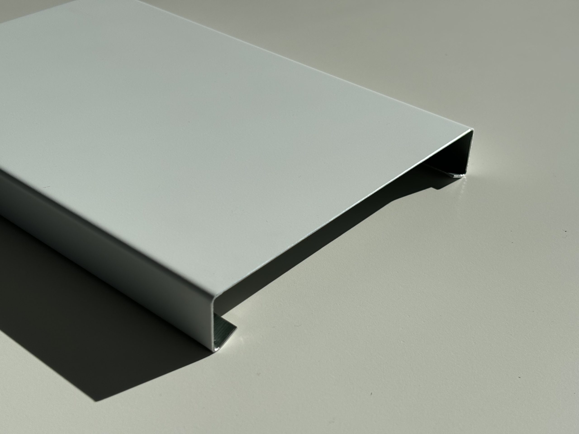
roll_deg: -1.7
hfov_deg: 36.8
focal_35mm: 52
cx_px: 290
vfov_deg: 28.0
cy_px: 217
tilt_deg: -34.8
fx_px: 870
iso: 40
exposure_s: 1/6711
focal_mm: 5.96
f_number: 1.6
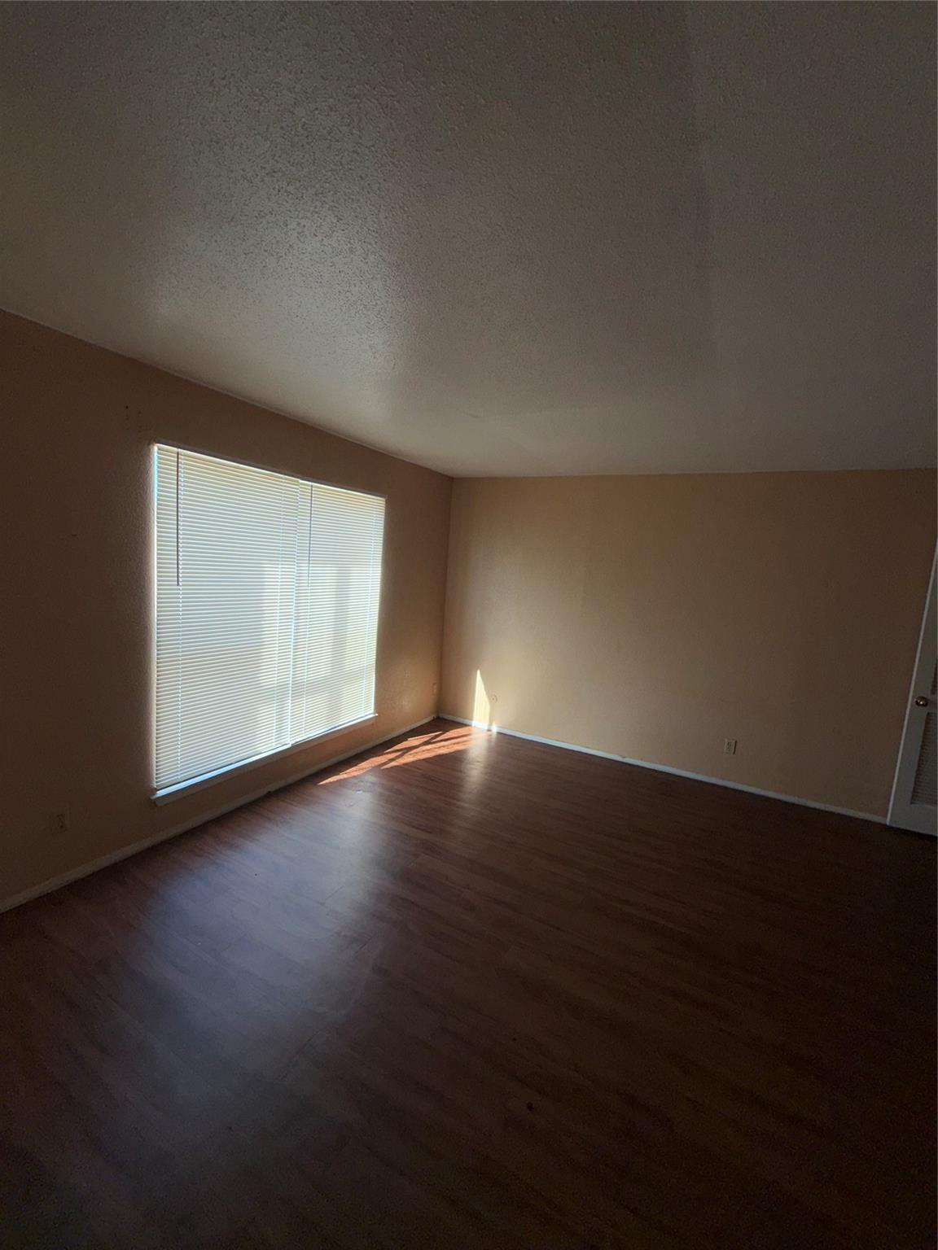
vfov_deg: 102.1
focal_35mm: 14
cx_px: 469
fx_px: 506
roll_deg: -3.6
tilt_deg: -7.6
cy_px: 625
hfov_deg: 85.7
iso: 16
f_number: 2.2
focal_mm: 2.22
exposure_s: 1/149
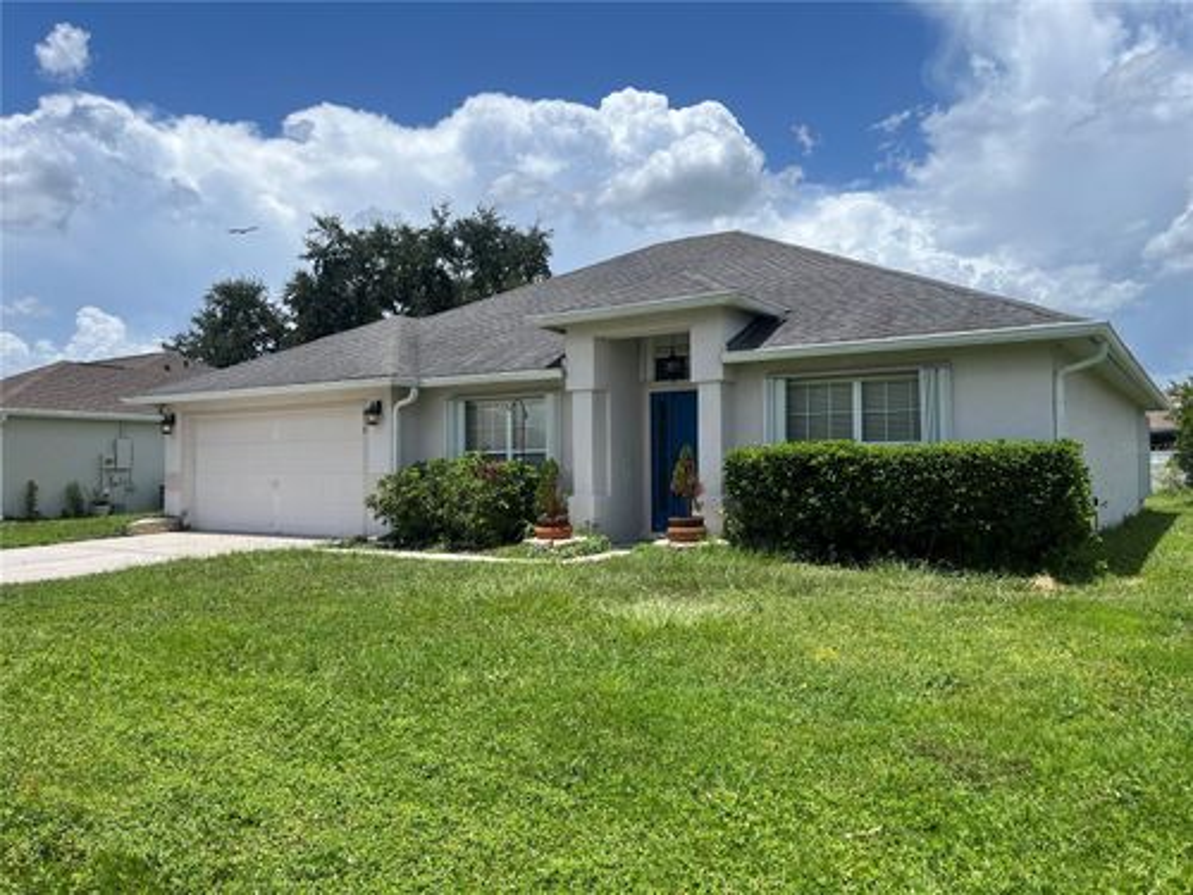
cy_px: 448
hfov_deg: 67.3
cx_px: 596
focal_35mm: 26
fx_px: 896
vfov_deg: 53.1
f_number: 1.6
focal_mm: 5.1
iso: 50
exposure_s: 1/4854
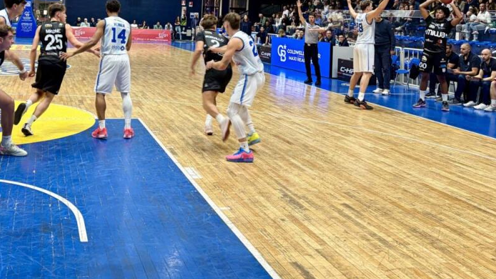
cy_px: 16
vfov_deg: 26.6
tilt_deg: +0.1
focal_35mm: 43
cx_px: 173
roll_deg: -2.2
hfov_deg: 46.7
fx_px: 566
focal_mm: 5.96
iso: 125
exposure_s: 1/50
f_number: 1.6
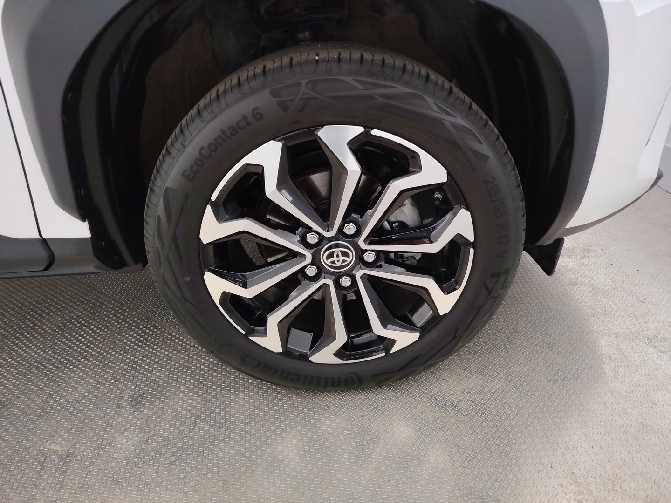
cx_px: 336
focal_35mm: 24
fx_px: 465
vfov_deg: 56.8
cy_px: 252
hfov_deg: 71.6
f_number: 1.75
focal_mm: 5.25
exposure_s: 1/120
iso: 2853
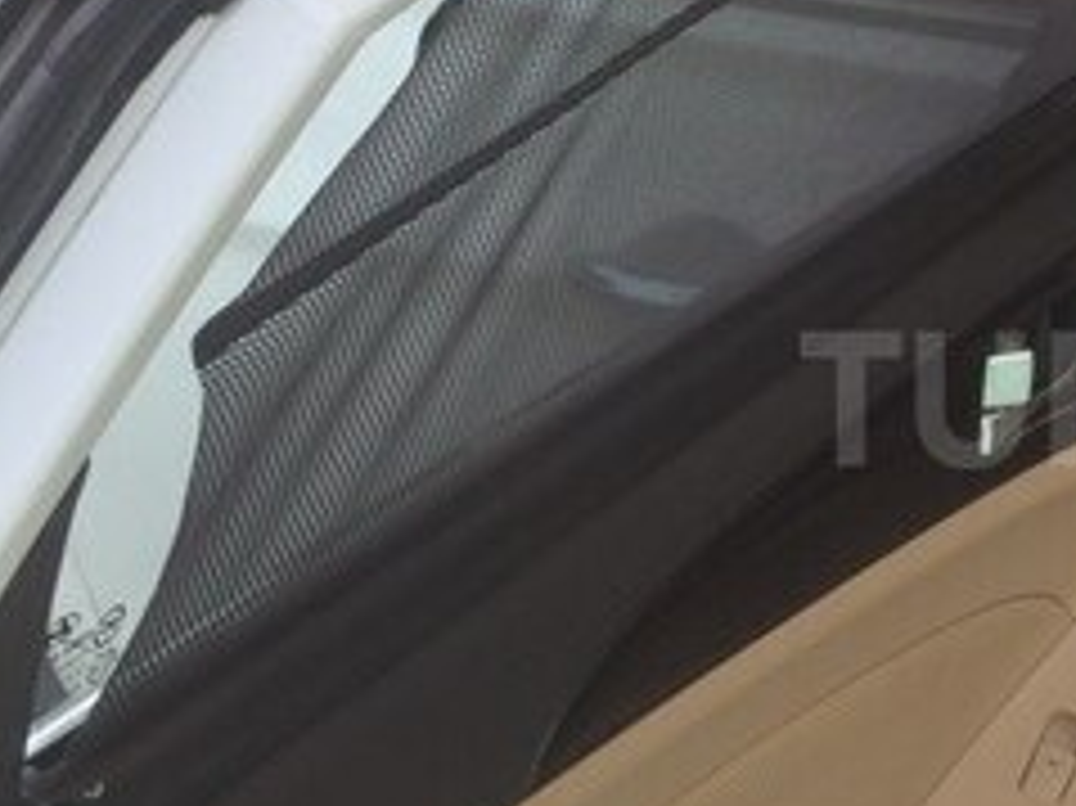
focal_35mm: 80
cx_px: 1261
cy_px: 398
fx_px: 2485
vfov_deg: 18.4
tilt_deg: -23.5
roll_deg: +1.8
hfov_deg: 22.6
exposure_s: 1/234
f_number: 2.2
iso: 32
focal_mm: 4.15
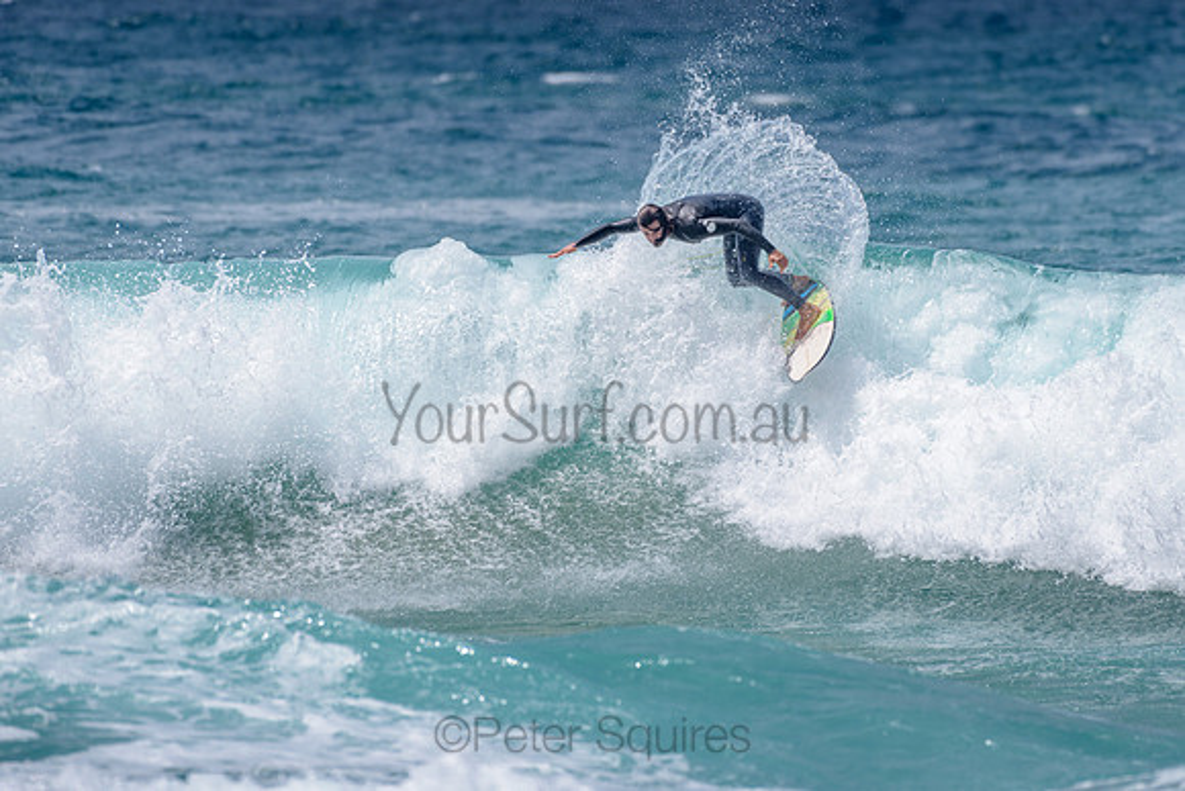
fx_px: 20223
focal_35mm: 614
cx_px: 700
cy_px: 311
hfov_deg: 3.4
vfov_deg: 2.2
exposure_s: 1/2000
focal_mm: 500
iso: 100
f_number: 5.6
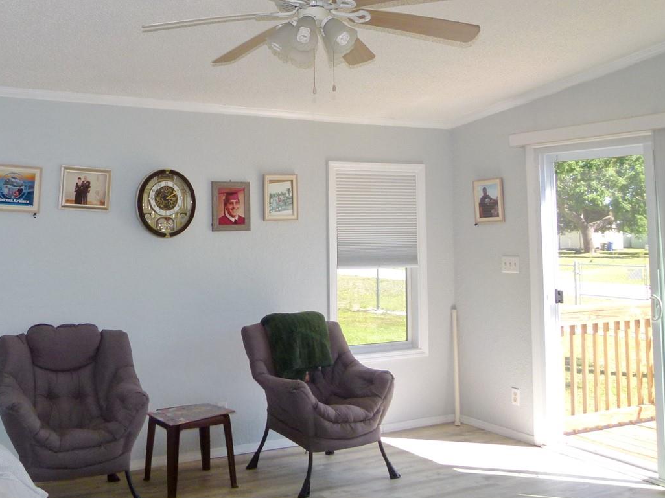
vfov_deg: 36.4
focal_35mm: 39
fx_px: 749
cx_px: 257
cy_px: 160
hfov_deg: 47.5
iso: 100
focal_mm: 4.5
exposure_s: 1/100
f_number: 3.6
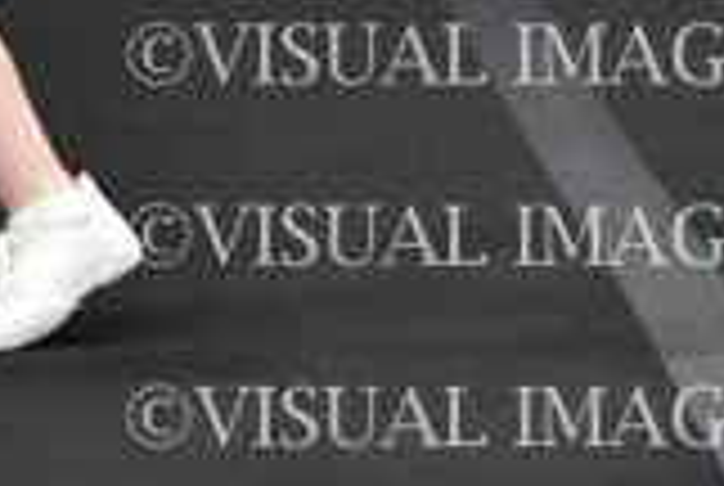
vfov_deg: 1.3
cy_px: -218
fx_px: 21720
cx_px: 778
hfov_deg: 1.9
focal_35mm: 1078
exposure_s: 1/800
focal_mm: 200
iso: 5000
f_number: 2.8
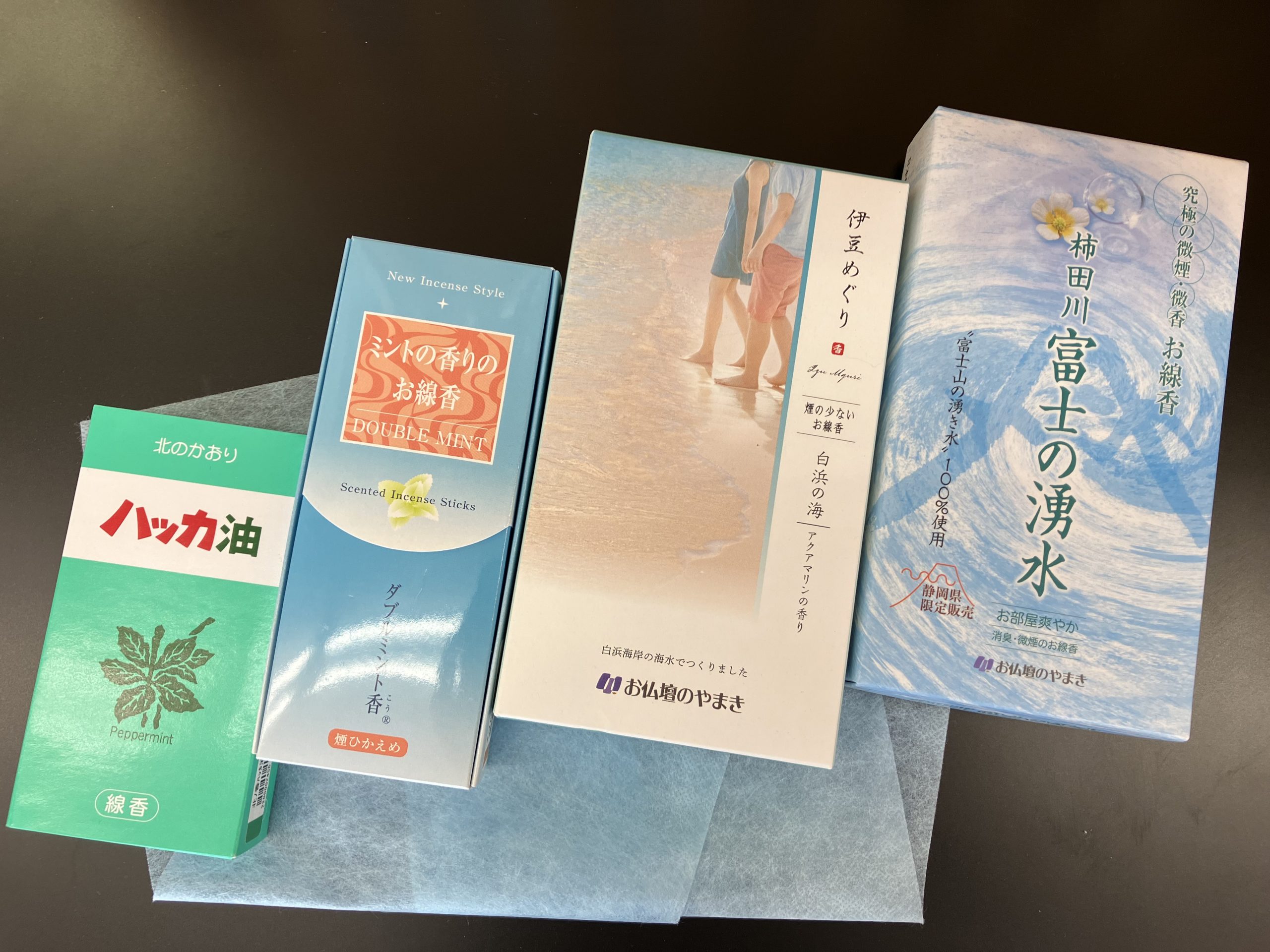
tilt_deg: -82.6
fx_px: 1027
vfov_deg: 49.7
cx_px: 635
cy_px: 476
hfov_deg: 63.4
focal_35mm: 28
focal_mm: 3.99
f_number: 1.8
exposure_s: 1/100
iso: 32
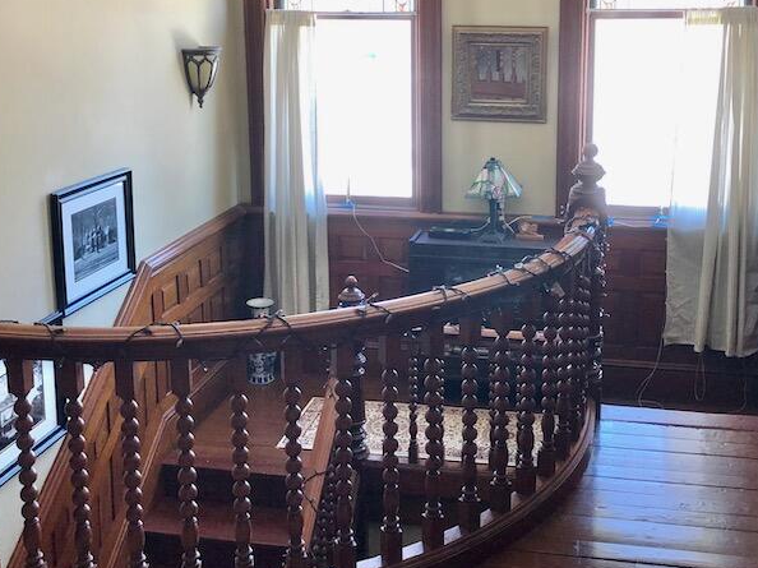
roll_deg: +0.1
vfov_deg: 32.5
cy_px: 172
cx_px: 434
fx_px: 963
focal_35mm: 44
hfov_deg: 42.9
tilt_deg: -11.1
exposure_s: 1/40
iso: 25
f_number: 1.8
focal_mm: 3.99
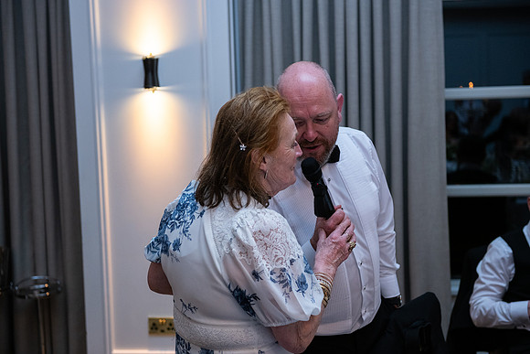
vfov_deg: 23.4
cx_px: 265
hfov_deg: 34.5
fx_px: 854
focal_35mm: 58
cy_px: 177
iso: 800
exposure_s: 1/160
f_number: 3.5
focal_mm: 58
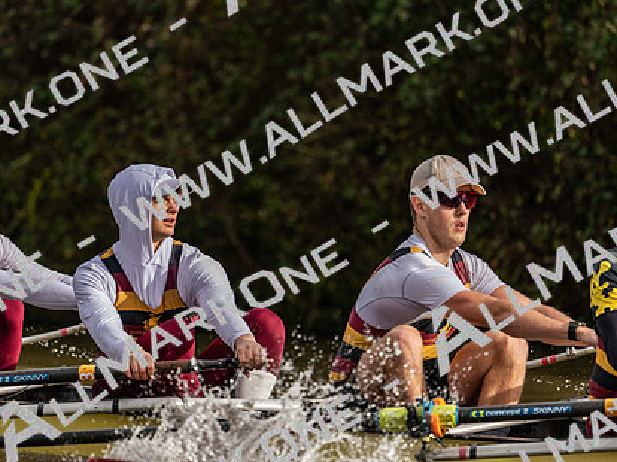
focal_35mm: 539
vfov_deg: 2.8
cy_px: 235
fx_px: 9602
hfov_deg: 3.7
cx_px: 304
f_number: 4.5
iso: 360
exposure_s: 1/1600
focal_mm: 400
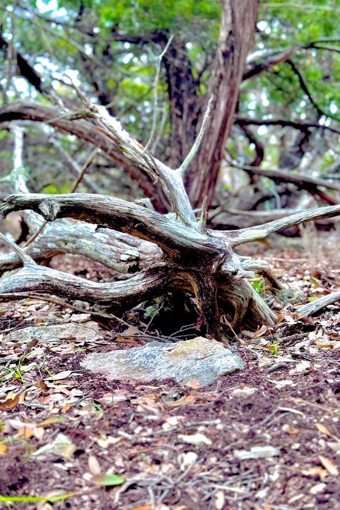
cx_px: 176
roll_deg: -2.8
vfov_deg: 32.9
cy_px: 229
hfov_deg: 22.3
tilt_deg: +5.9
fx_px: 864
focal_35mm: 61
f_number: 1.78
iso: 80
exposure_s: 1/121
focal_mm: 6.76
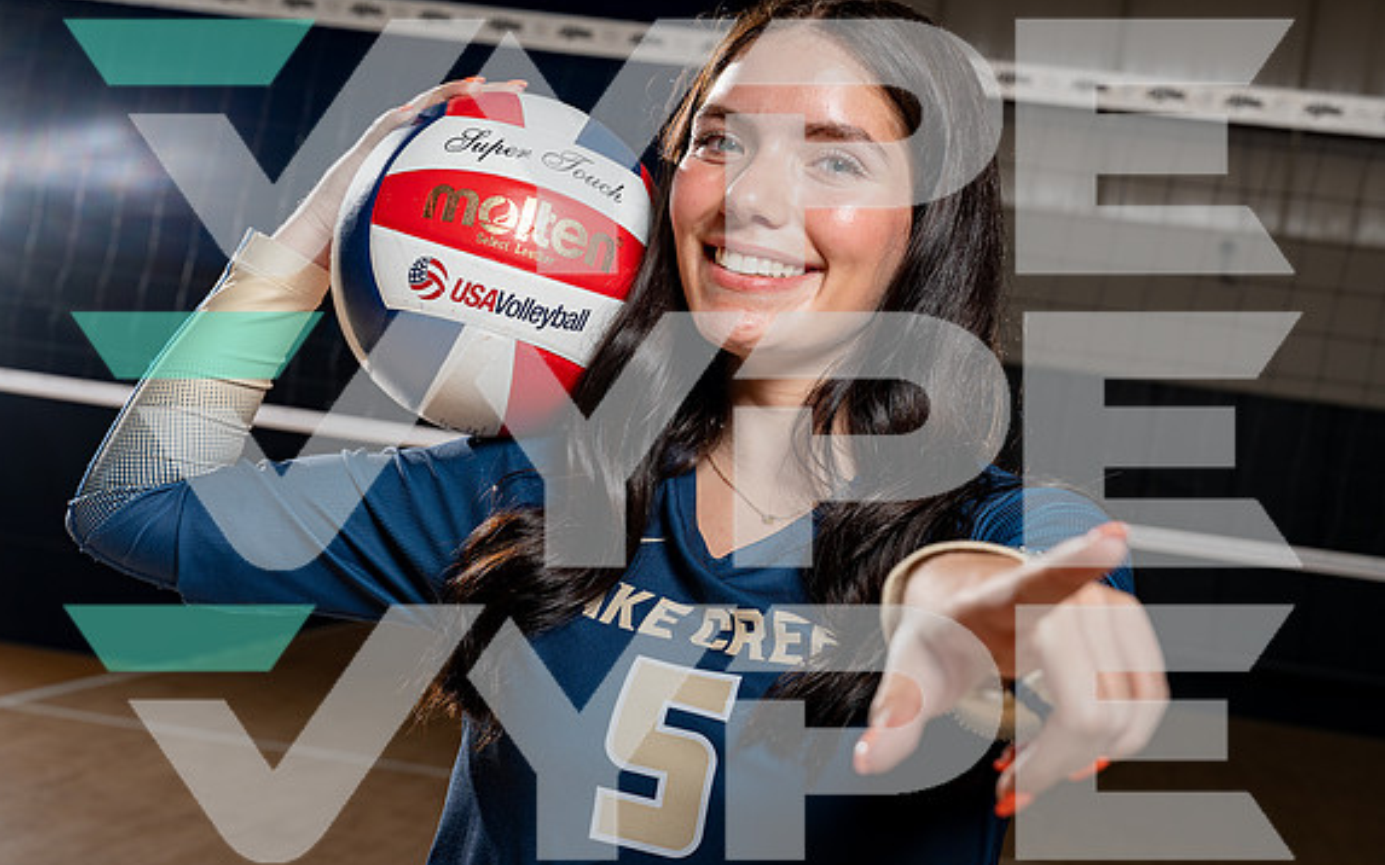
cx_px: 686
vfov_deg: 20.6
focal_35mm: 63
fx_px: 2378
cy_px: 441
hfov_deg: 32.5
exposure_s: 1/250
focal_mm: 61
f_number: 8
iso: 100
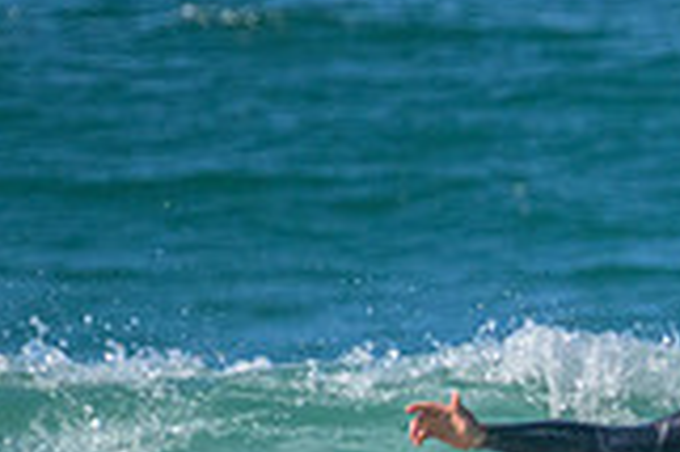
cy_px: 581
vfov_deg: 0.5
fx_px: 54514
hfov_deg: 0.7
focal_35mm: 2889
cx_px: 1153
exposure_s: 1/2000
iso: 4000
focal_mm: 800
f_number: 11
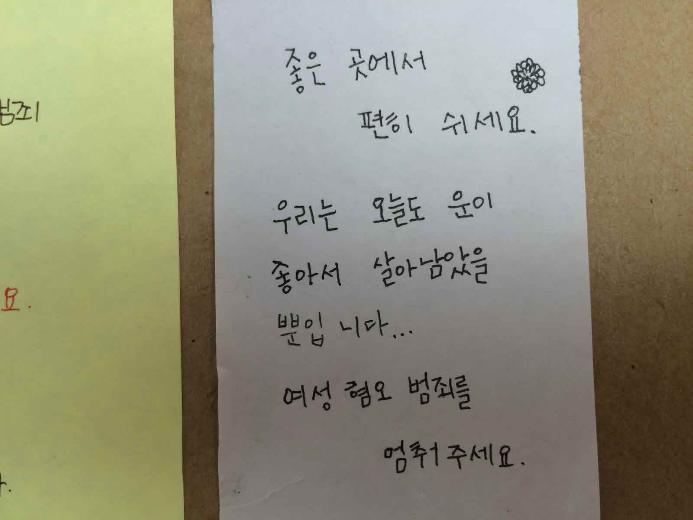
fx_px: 581
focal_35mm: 29
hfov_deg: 61.7
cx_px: 346
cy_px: 260
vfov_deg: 48.2
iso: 32
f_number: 2.2
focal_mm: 4.15
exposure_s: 1/30
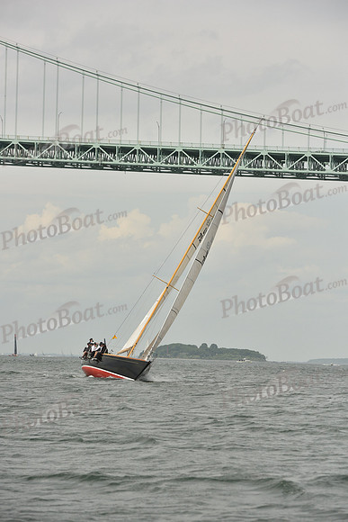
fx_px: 1768
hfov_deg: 11.2
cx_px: 174
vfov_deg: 16.8
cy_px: 261
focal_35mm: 122
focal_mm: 122
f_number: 7.1
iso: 400
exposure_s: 1/3200
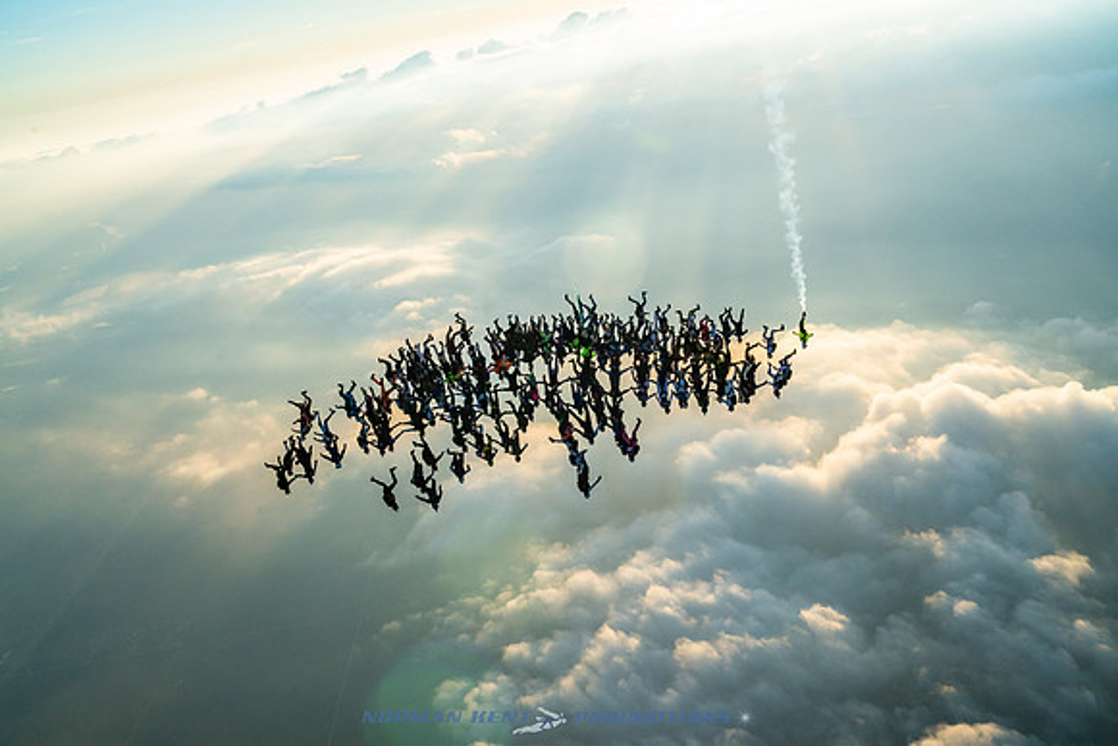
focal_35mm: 50
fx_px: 1553
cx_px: 559
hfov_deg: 39.6
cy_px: 373
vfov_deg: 27.0
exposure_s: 1/1600
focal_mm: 50
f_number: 13
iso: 1250
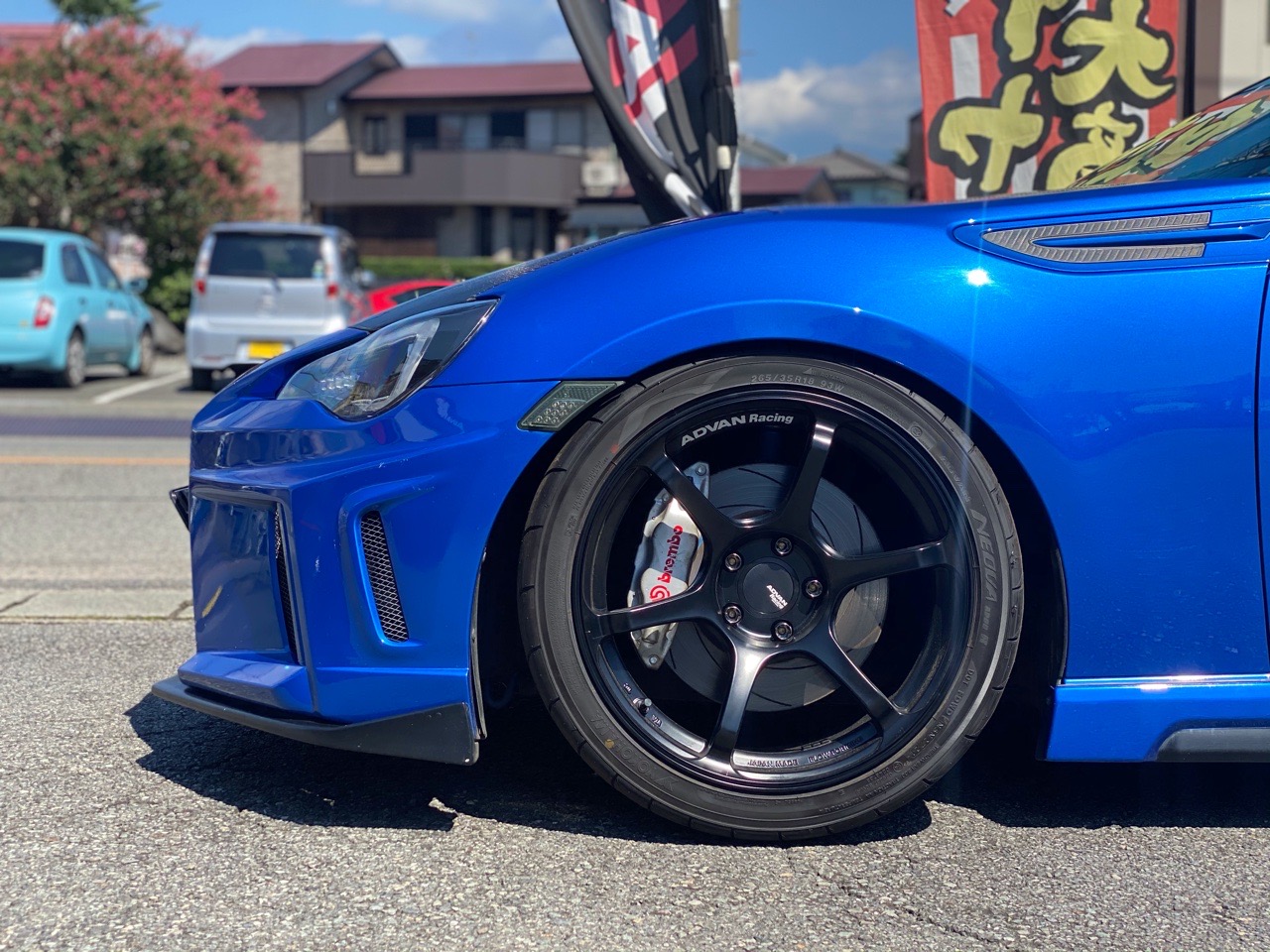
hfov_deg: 36.8
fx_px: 1908
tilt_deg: -5.1
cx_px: 635
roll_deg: -0.4
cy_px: 476
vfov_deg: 28.0
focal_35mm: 52
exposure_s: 1/705
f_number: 2
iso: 20
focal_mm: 6
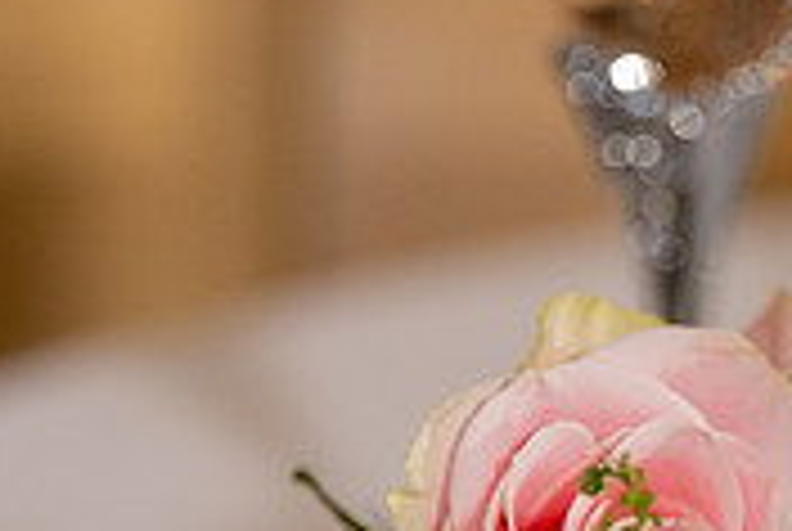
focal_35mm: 444
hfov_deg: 4.6
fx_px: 9784
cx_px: 702
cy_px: 808
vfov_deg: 3.1
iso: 1600
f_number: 3.2
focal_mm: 135
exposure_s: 1/200
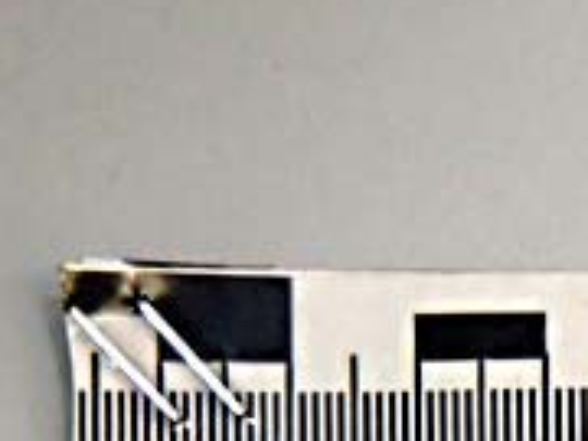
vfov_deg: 4.0
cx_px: 911
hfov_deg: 5.4
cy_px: 764
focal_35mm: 366
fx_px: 6217
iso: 800
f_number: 5
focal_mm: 18.46
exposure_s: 1/80
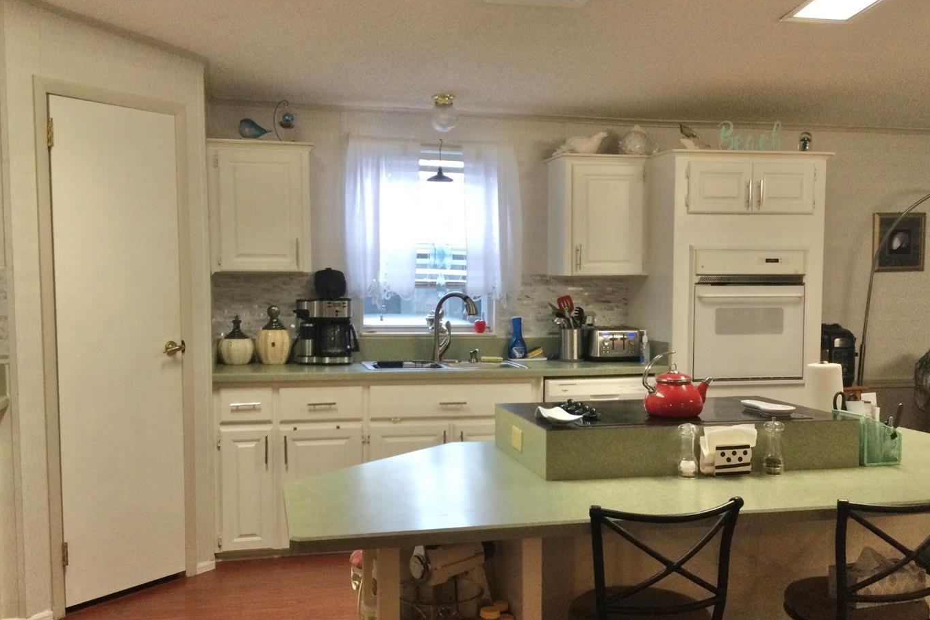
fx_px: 981
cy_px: 331
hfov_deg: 50.7
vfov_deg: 35.0
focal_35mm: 38
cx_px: 481
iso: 100
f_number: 2.4
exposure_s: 1/30
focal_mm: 3.3
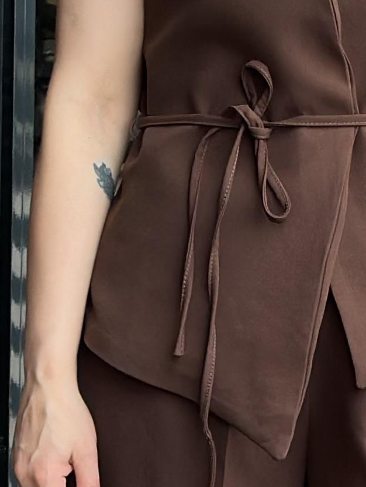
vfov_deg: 8.5
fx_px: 3269
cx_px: 399
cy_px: 398
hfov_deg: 6.4
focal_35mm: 232
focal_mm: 6.86
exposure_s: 1/241
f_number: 1.78
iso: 80
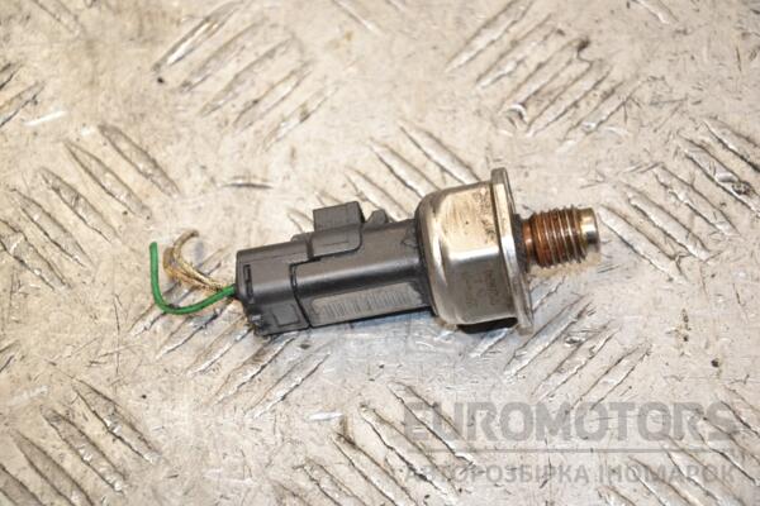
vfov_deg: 9.9
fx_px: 2913
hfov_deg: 14.9
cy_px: 253
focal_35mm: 138
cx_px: 380
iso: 800
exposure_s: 1/125
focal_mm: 92
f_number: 5.6
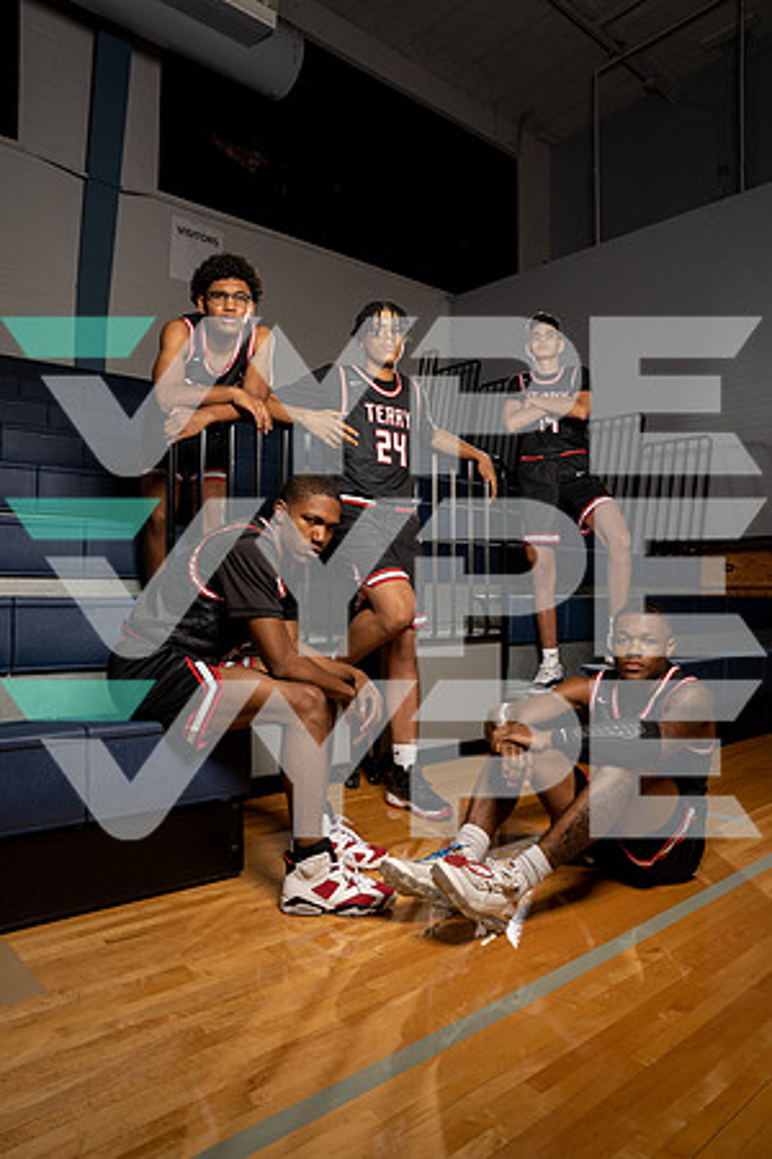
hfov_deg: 53.1
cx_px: 386
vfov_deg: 73.7
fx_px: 772
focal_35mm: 24
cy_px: 580
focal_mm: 24
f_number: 8
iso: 320
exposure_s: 1/200
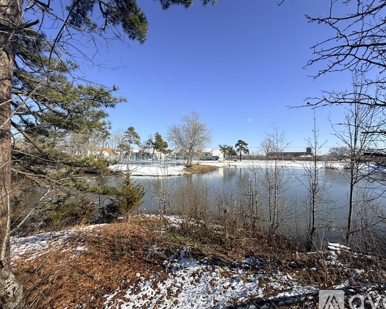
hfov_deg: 96.6
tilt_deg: +0.6
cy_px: 156
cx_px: 210
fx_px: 171
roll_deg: -0.7
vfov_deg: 84.0
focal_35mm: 15
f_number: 2.2
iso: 50
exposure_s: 1/2506
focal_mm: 2.22
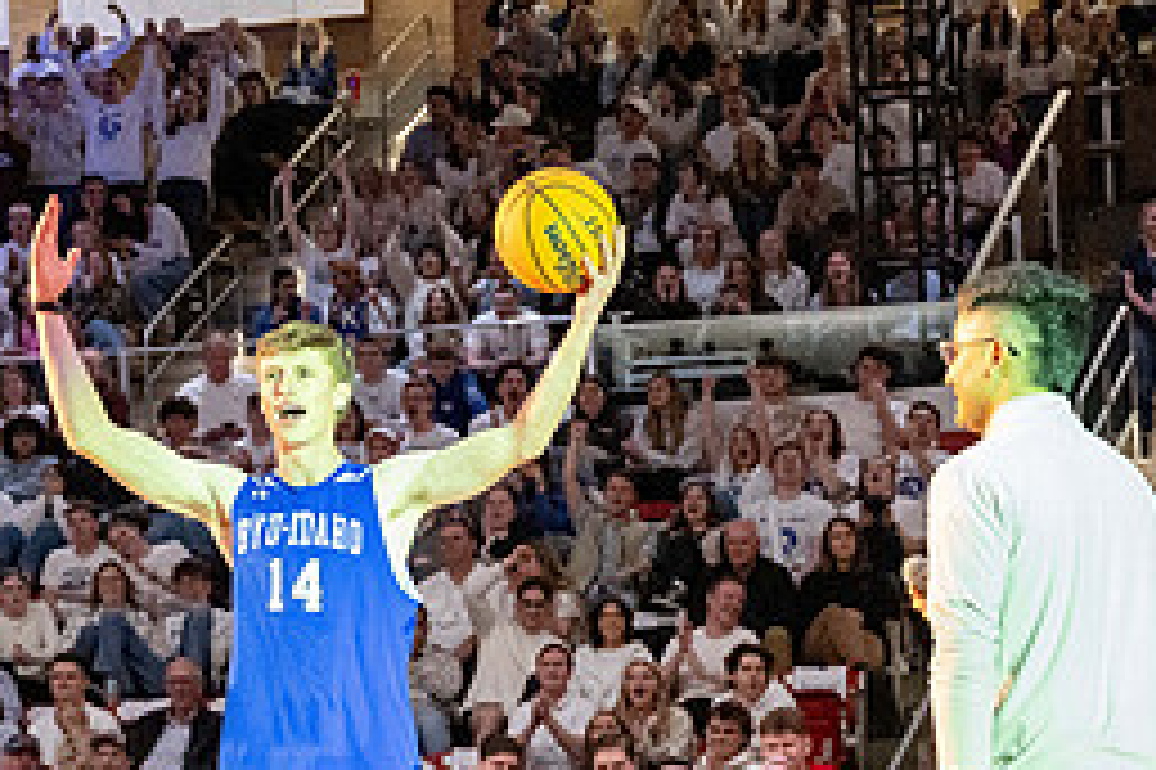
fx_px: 4749
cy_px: 530
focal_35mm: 148
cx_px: 505
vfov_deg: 9.3
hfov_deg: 13.9
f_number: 4
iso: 10000
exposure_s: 1/500
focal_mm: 54
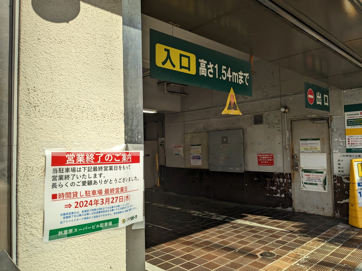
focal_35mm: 27
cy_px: 136
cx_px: 181
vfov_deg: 51.4
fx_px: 282
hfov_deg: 65.3
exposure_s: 1/1560
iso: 57
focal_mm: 4.38
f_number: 1.73
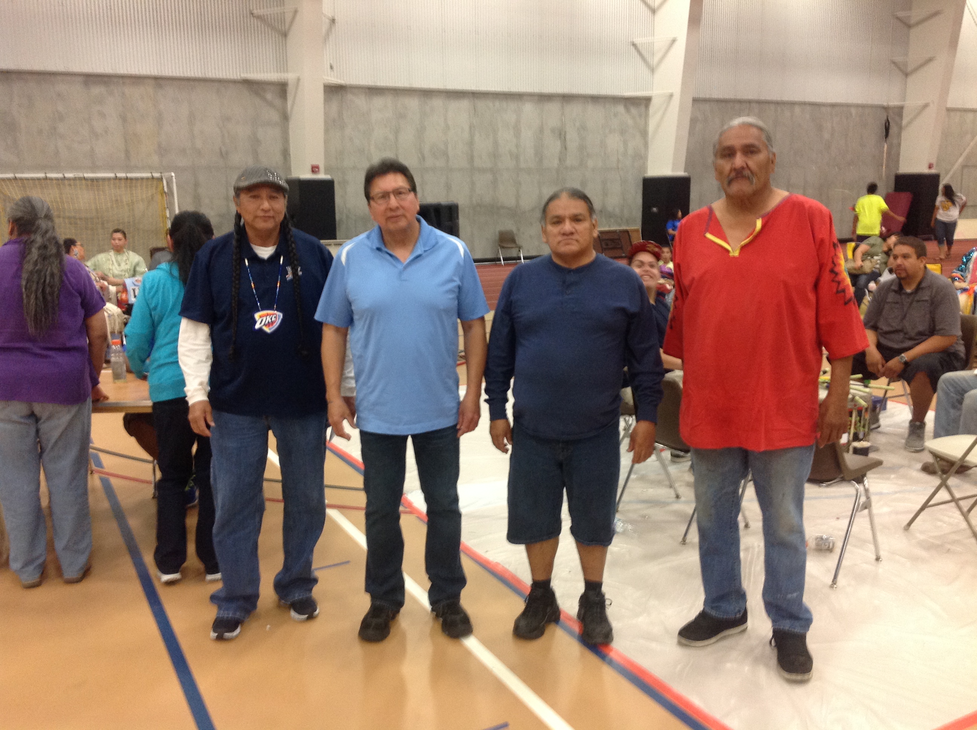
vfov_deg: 40.6
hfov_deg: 52.7
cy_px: 365
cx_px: 488
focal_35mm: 35
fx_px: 986
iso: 160
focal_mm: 4.28
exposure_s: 1/15
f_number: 2.4
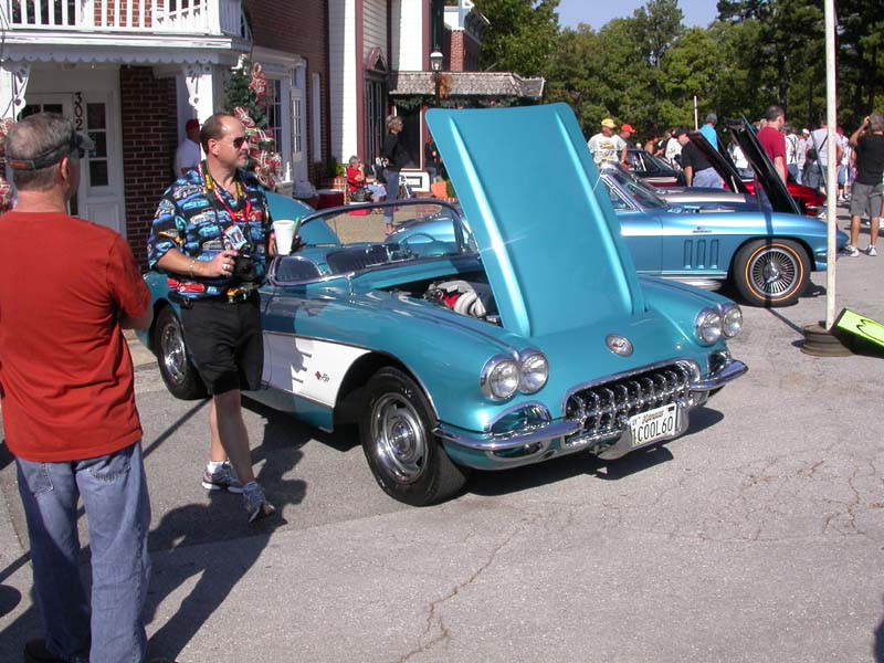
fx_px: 970
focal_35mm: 38
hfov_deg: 49.0
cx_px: 442
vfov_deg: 37.7
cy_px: 332
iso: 100
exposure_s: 1/363
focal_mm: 7.85
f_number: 7.5
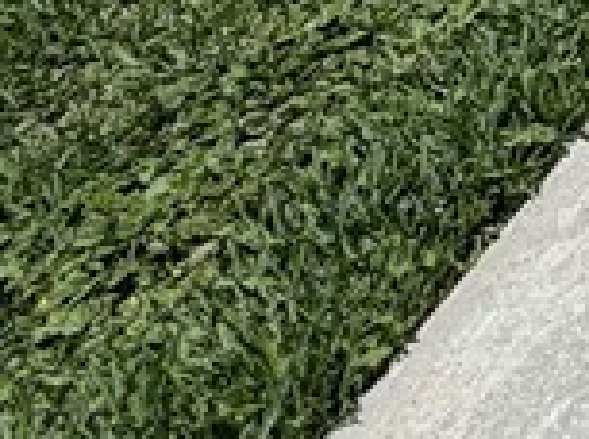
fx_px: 1596
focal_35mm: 94
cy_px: -824
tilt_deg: -10.5
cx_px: 1536
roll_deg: +3.5
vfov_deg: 11.0
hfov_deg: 13.2
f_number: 2.2
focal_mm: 2.22
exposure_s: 1/1431
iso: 20
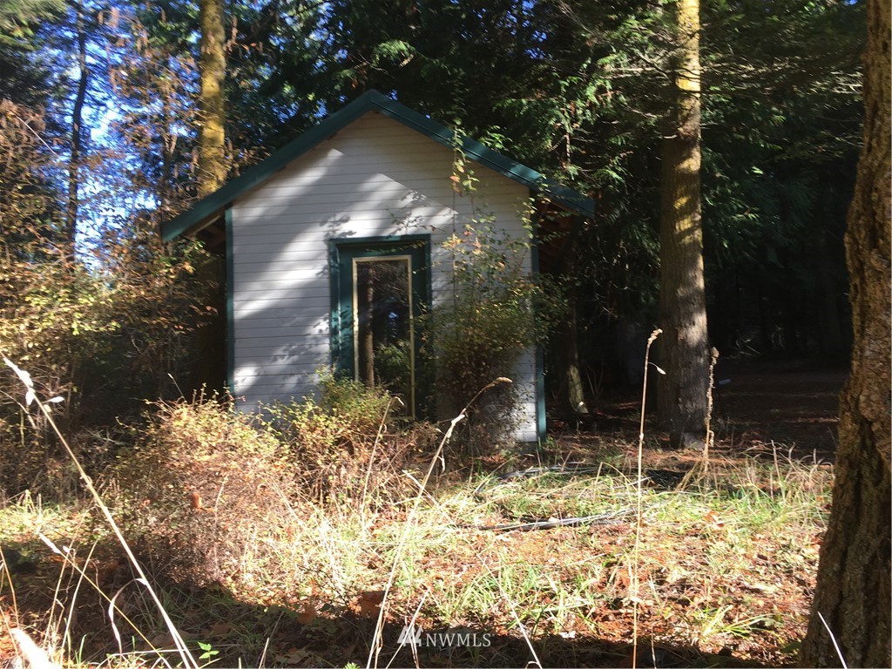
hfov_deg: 61.7
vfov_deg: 48.2
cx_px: 446
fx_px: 747
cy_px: 334
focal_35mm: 29
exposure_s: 1/159
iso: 25
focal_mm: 4.15
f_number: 2.2
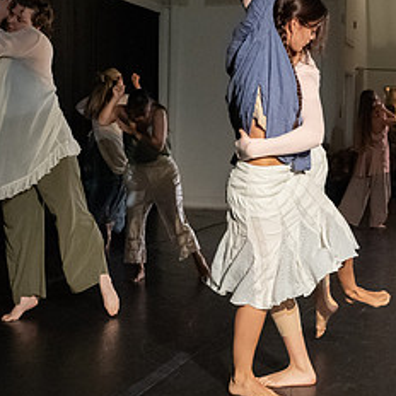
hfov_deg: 24.5
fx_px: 906
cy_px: 163
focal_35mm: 70
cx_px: 281
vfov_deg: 24.6
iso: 6400
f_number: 5
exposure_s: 1/400
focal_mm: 28
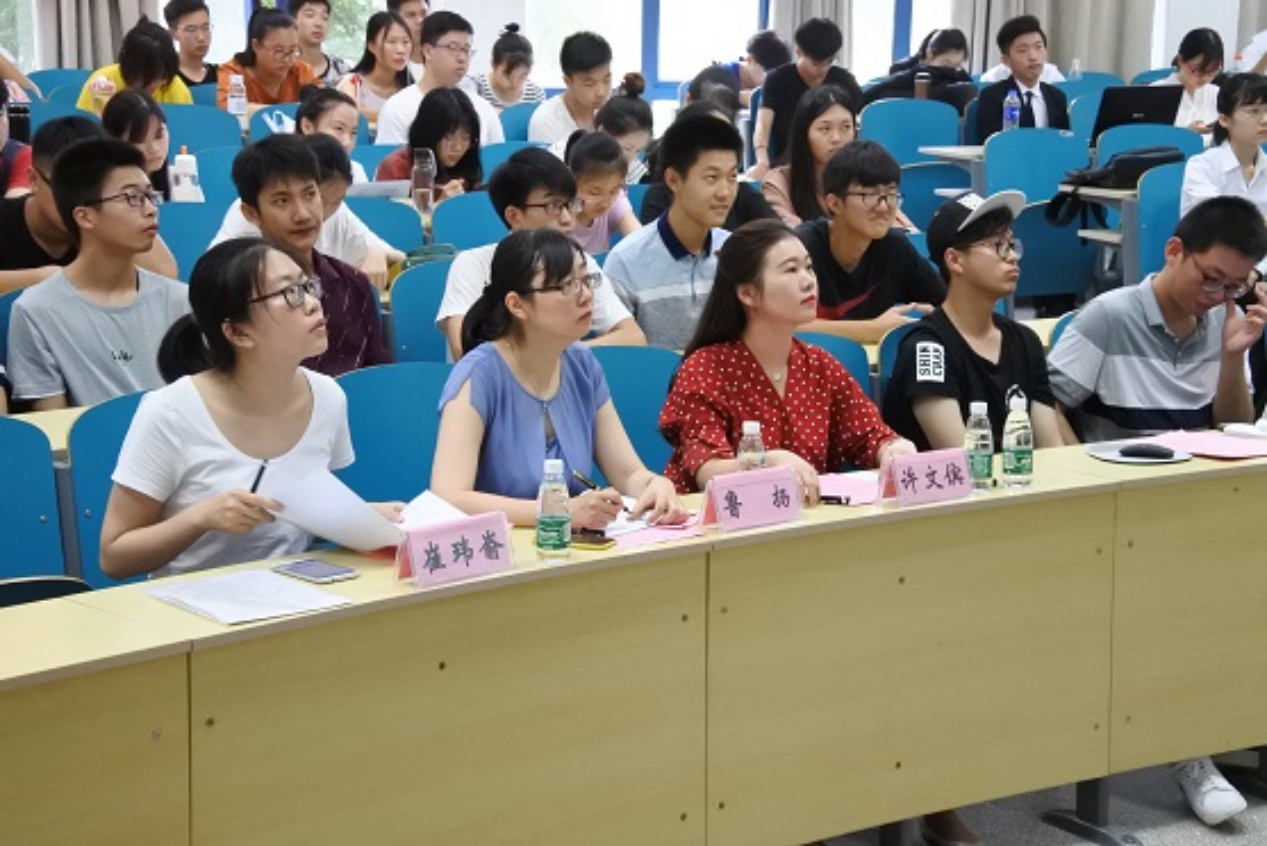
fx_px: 2289
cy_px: 423
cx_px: 634
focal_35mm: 65
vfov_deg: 20.9
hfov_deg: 30.9
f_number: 5.3
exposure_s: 1/60
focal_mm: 24.4
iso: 3600
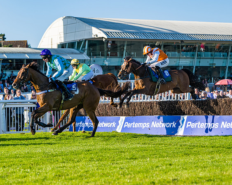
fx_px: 834
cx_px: 100
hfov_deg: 15.8
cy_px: 106
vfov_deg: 12.7
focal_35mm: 122
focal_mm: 92
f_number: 4
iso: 200
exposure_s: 1/1250
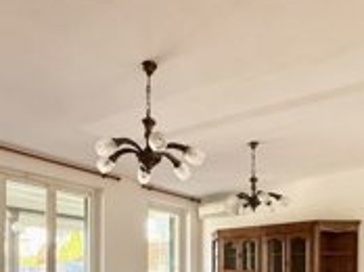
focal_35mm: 29
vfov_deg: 41.9
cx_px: 176
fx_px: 305
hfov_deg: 61.7
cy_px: 270
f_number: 2.2
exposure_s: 1/99
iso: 250
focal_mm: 2.22
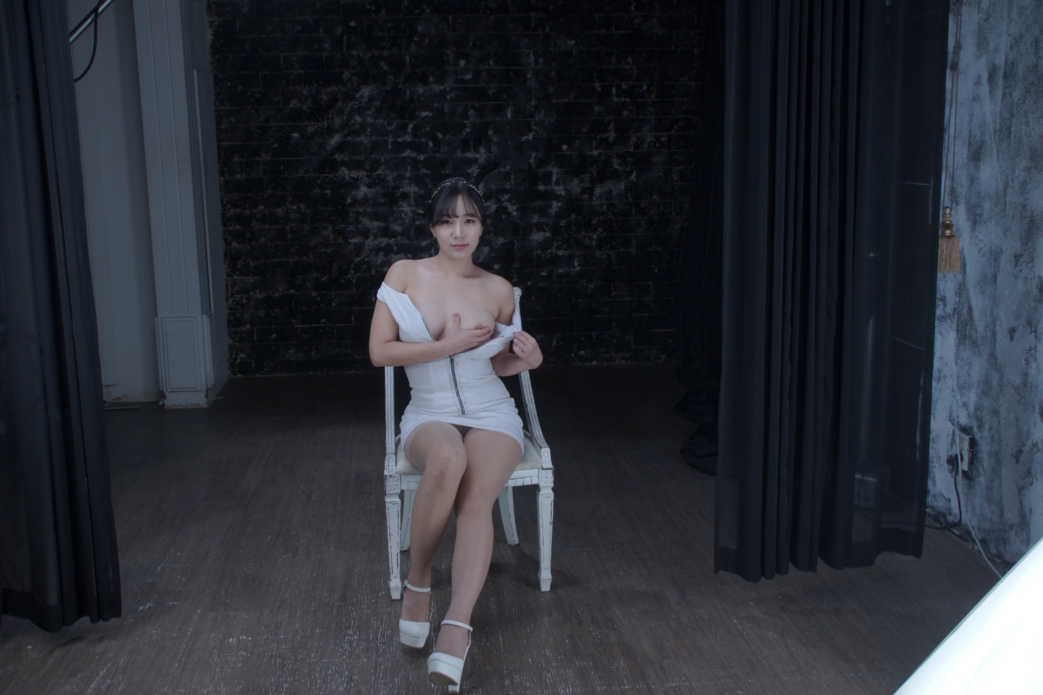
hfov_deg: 53.1
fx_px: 1043
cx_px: 522
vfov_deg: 36.9
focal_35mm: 36
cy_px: 348
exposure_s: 1/200
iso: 400
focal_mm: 24
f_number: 5.6
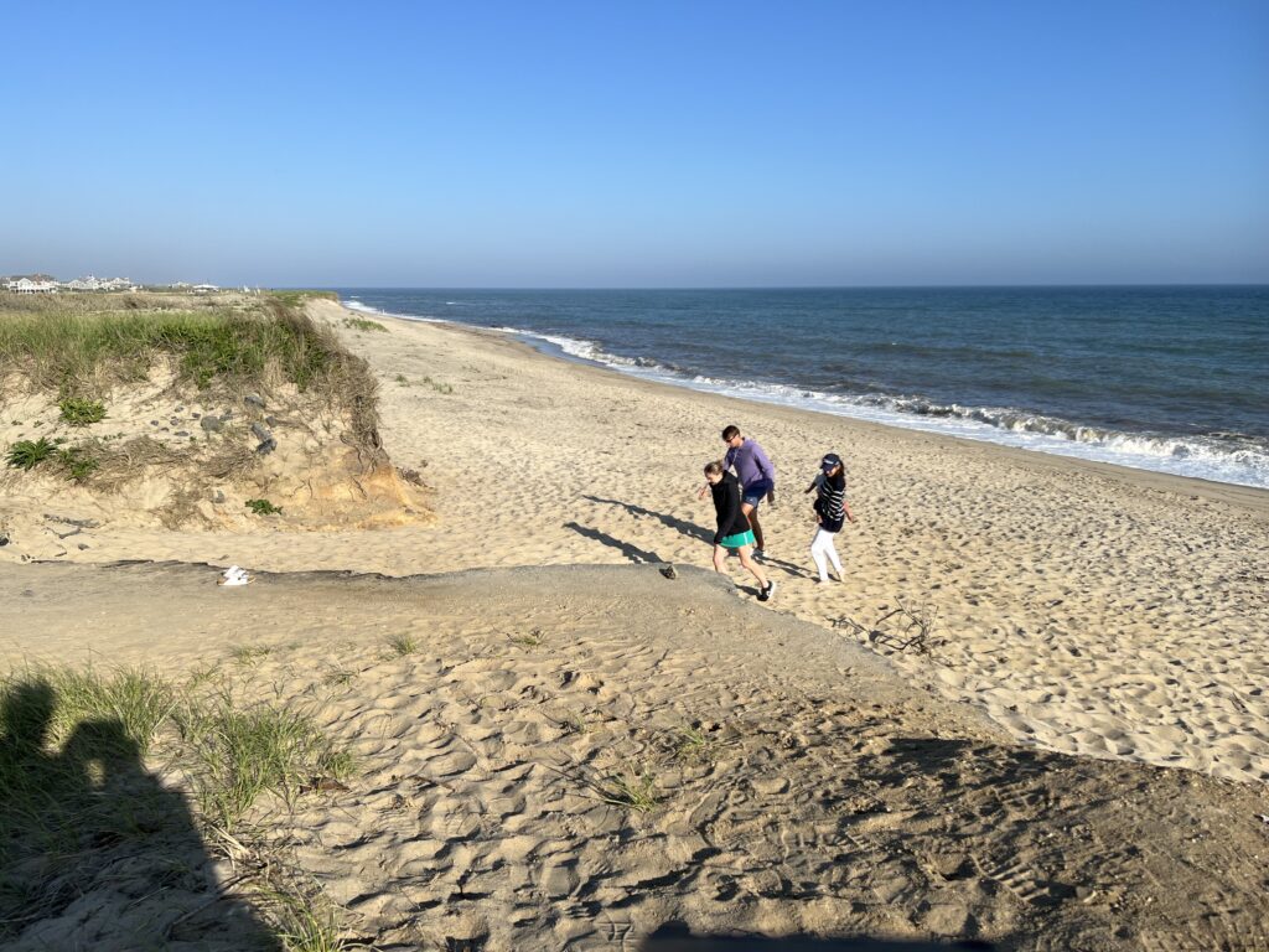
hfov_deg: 67.3
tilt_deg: -12.2
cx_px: 634
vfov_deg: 53.1
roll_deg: +0.6
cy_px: 476
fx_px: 953
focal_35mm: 26
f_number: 1.5
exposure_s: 1/4115
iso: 50
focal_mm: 5.7
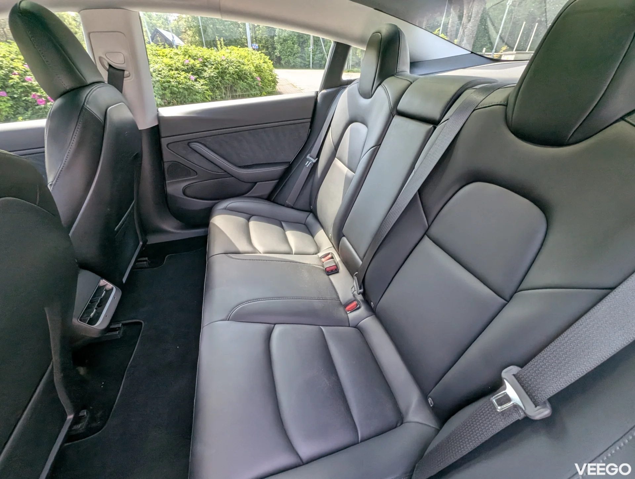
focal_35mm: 13
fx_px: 239
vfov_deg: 90.1
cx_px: 318
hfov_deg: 106.1
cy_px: 240
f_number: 2.2
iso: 88
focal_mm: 1.95
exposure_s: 1/167
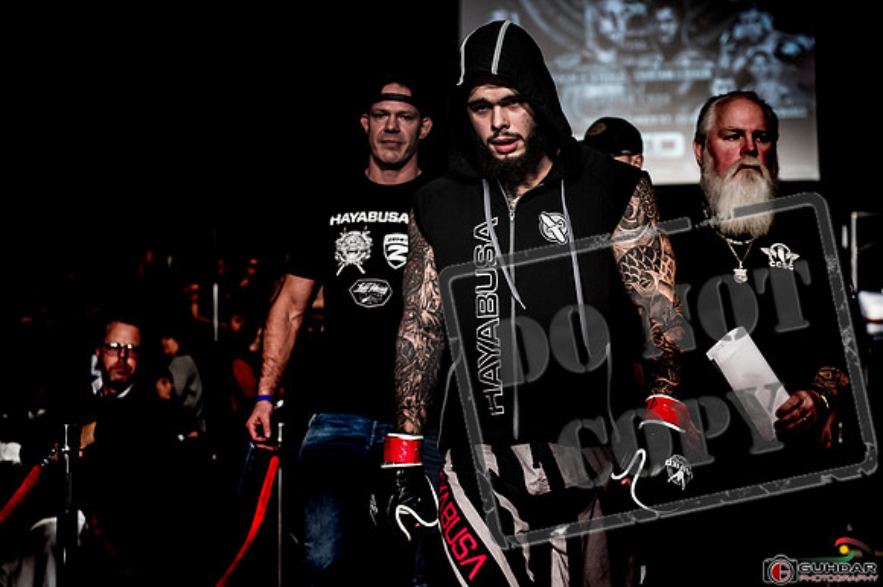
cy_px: 294
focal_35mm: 70
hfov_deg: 28.9
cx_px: 442
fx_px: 1716
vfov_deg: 19.4
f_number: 4.5
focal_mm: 70
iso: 1600
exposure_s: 1/160
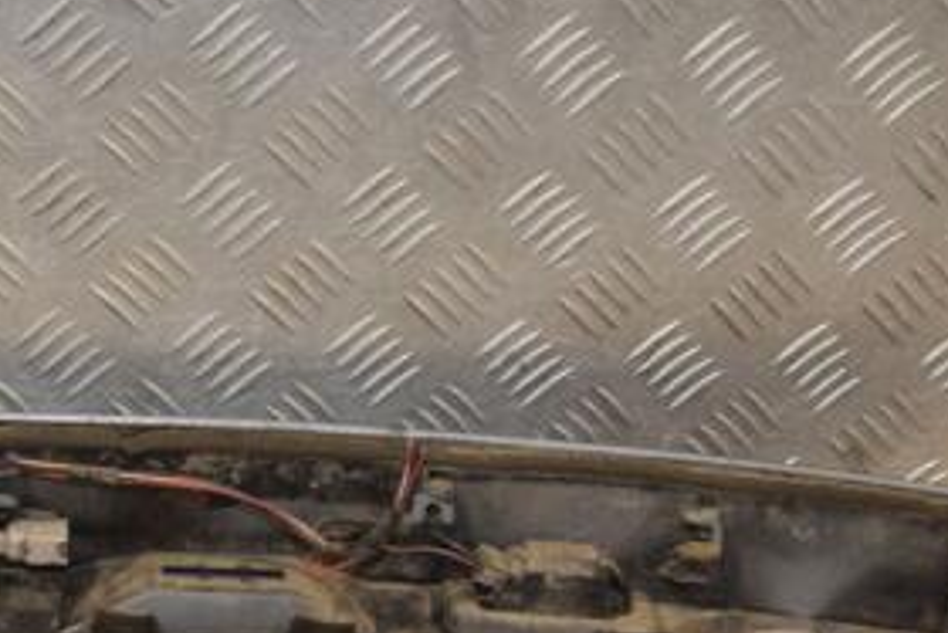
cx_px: 200
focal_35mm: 90
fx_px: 2371
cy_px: 460
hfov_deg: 22.3
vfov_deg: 15.2
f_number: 7.1
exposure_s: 1/200
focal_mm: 28
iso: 800
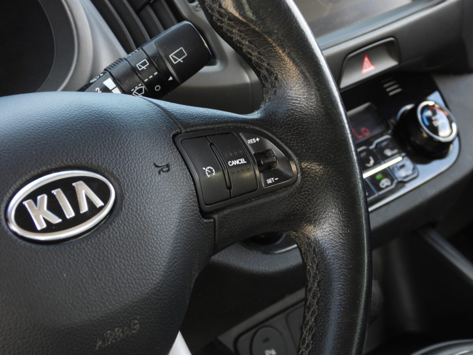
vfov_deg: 11.9
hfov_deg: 15.8
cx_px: 236
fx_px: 1708
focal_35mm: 125
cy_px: 178
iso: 110
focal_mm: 22.5
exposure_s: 1/60
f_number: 4
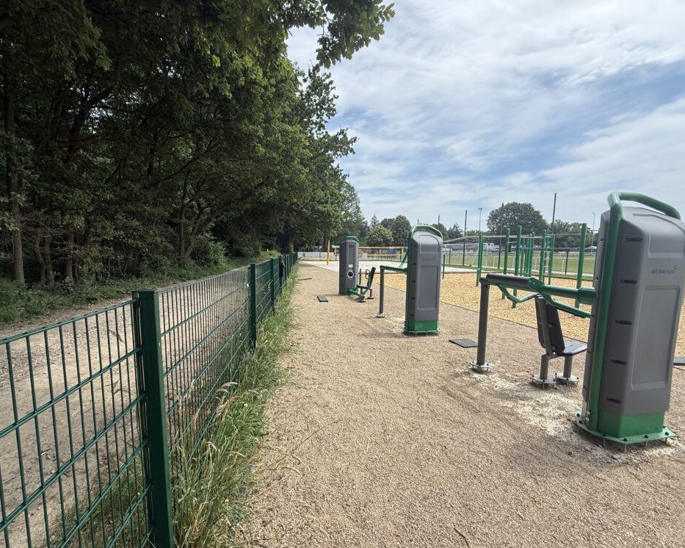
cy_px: 281
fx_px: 304
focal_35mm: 15
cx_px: 327
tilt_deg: -4.6
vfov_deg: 84.0
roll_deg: -0.4
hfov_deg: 96.7
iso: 50
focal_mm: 2.22
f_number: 2.2
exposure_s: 1/1399
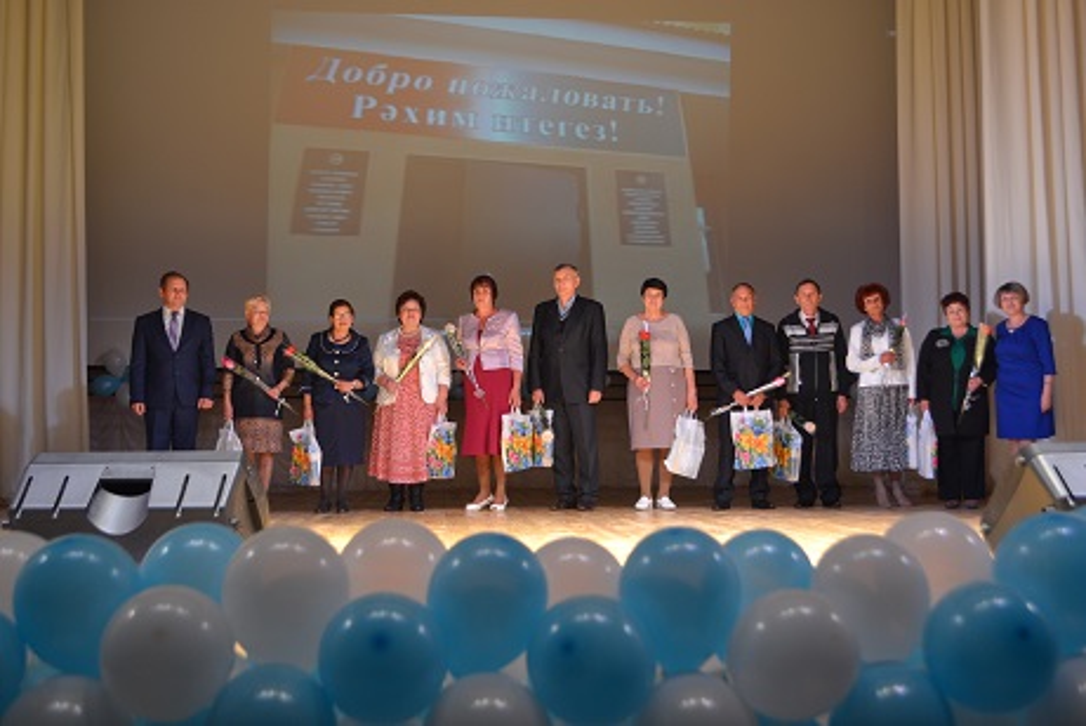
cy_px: 363
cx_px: 543
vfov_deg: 34.3
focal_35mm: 39
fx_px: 1177
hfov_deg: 49.5
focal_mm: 26
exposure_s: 1/25
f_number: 4.2
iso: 400
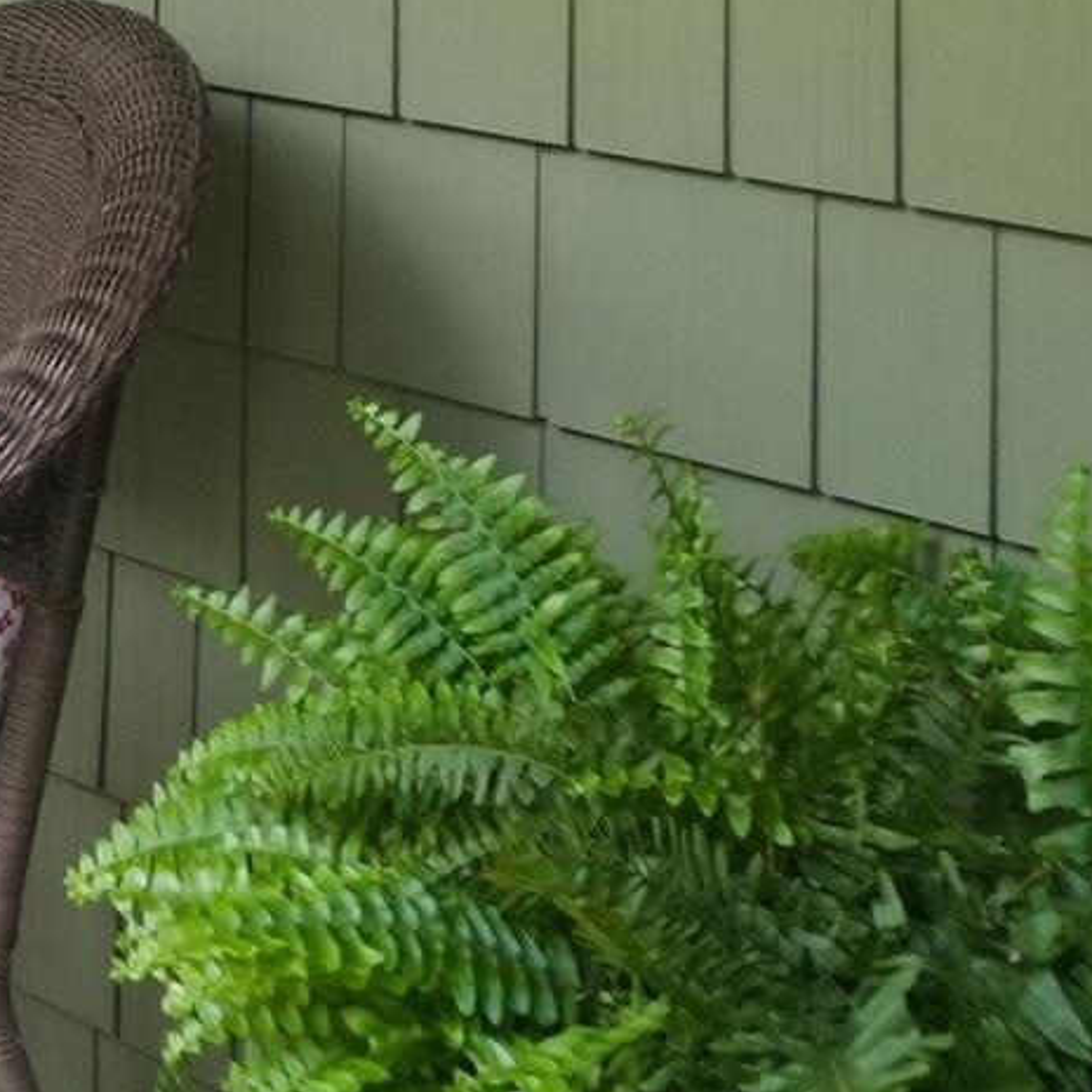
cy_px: -422
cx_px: -779
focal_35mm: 87
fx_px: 3105
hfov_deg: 17.0
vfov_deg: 18.3
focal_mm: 13
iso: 500
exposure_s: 1/160
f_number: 4
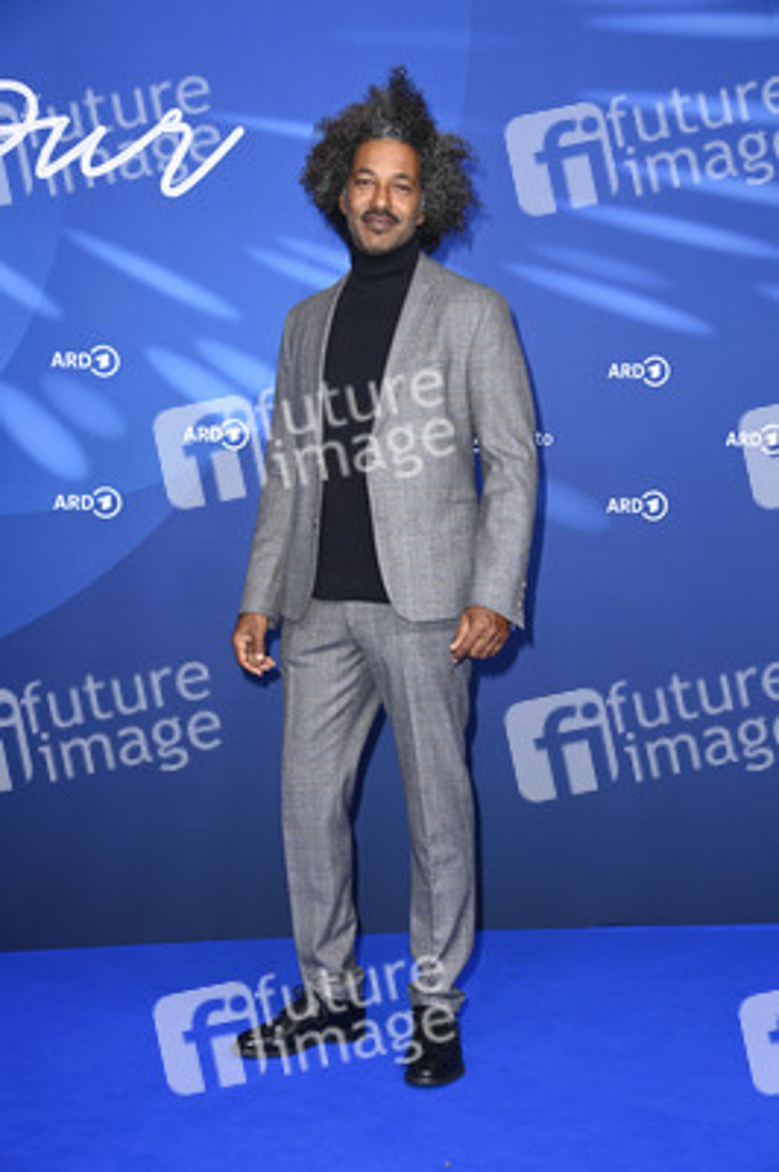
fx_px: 2016
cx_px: 390
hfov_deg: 21.9
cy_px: 586
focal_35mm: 62
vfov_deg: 32.4
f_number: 5.6
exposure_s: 1/250
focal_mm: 62
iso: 1250
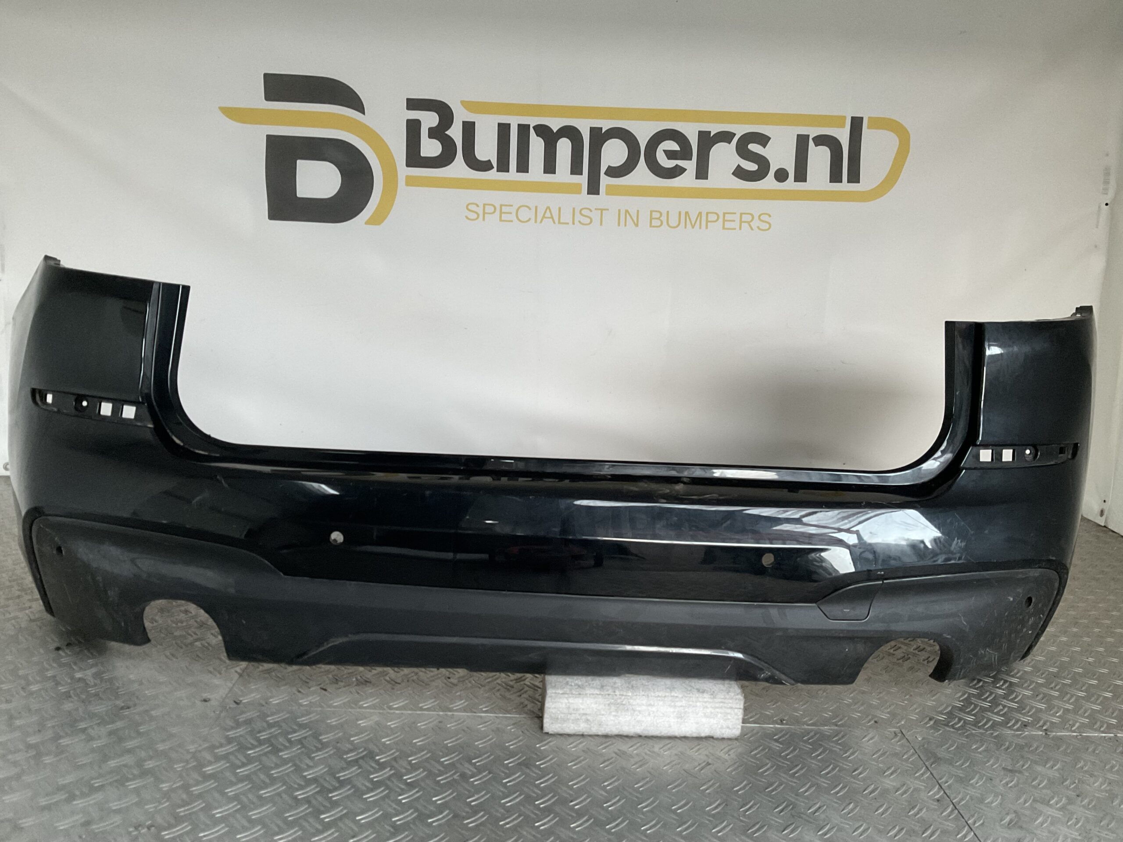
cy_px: 421
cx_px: 562
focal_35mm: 29
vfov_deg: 48.2
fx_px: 941
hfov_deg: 61.7
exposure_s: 1/50
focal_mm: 3
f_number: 1.8
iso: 250
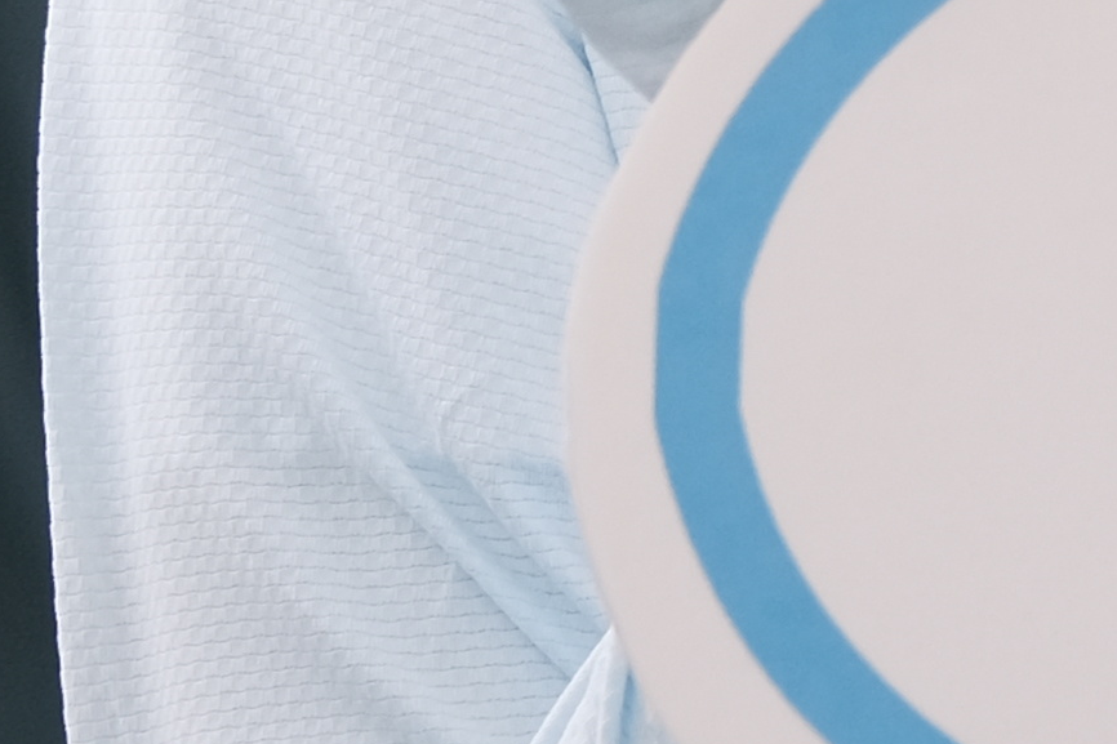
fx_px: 11850
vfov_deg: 3.6
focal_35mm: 382
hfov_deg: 5.1
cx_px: 3637
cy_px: -589
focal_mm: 35
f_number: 2.8
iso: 320
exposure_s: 1/170
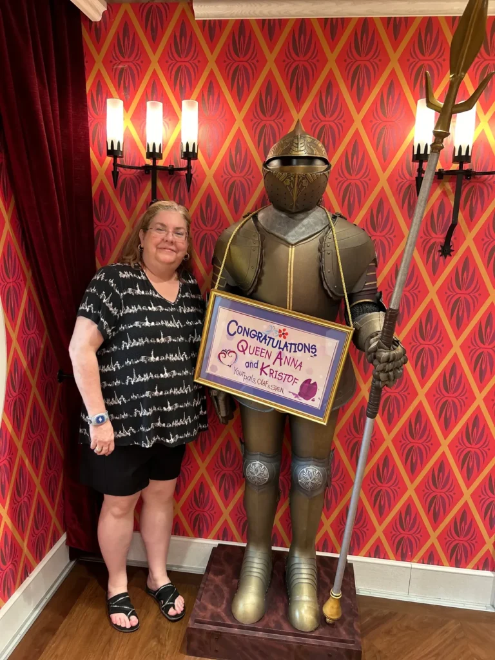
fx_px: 496
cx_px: 248
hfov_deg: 53.1
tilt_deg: -12.5
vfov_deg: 67.3
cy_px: 330
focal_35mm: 26
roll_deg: -1.4
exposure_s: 1/50
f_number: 1.5
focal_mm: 5.7
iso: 160
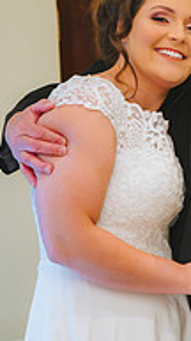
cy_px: 244
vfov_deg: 13.5
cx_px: 245
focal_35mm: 159
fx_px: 1437
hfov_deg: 7.5
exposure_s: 1/320
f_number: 2.8
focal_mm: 65
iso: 2000
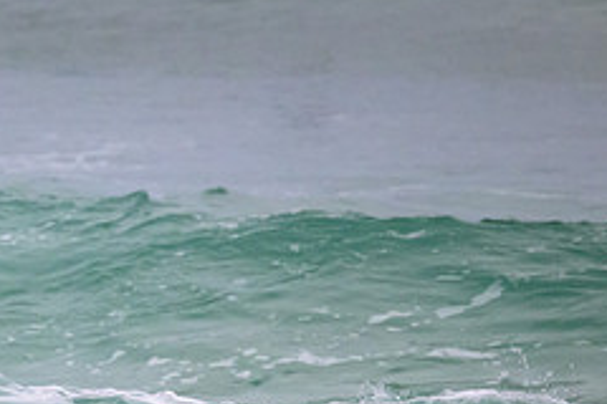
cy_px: 458
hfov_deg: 1.7
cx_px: -40
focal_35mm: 1233
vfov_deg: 1.1
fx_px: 20788
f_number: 11
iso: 7200
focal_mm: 510
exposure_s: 1/1250
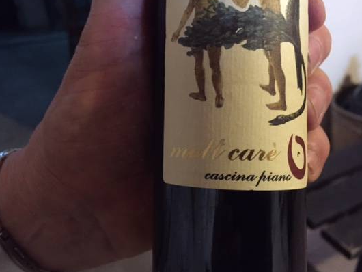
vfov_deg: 40.7
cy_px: 134
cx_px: 171
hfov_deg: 52.6
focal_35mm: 35
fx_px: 366
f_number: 2.2
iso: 400
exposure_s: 1/15
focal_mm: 4.15
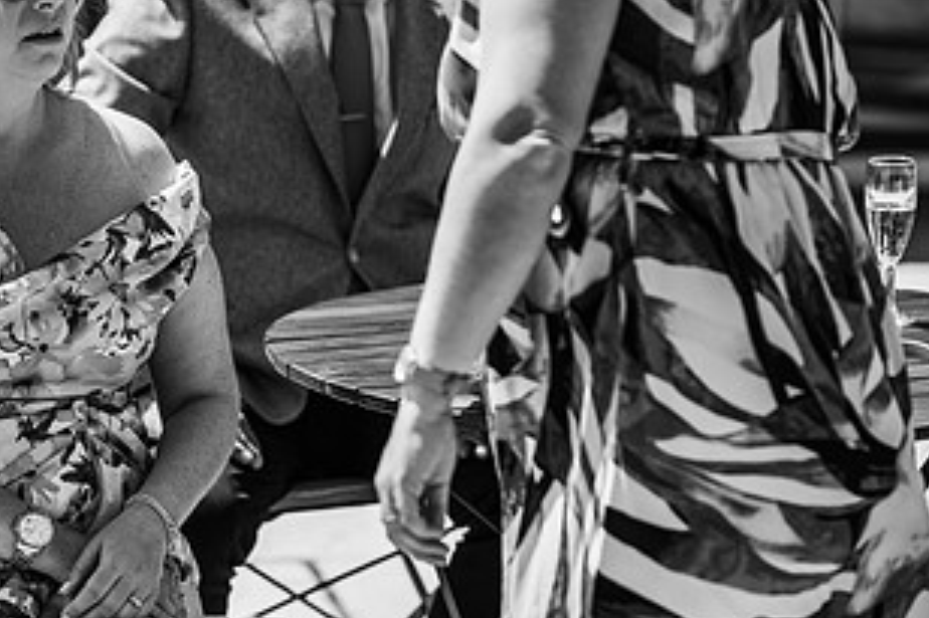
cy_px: 151
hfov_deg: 12.7
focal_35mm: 160
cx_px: 87
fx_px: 4127
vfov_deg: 8.6
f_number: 2.8
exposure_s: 1/2000
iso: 100
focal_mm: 85
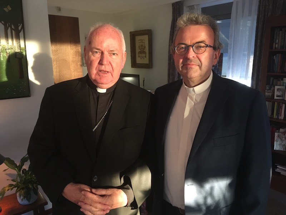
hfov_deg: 61.7
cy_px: 108
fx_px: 240
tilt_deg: -12.6
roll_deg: +0.5
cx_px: 143
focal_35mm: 29
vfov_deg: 48.2
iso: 200
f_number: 2.2
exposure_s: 1/17
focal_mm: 4.15
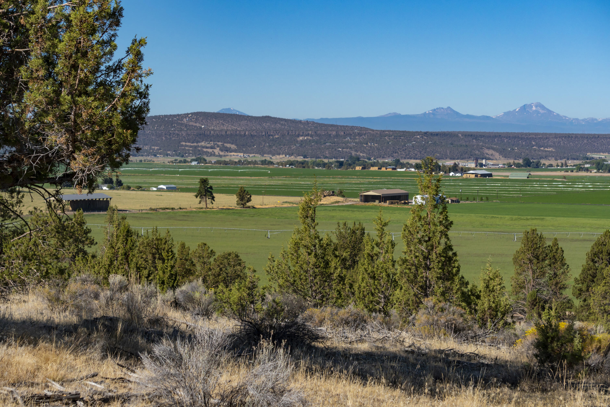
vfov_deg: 15.4
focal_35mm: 88
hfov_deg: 23.0
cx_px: 305
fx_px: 1499
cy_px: 204
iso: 400
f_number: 8
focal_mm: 59
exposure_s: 1/1600
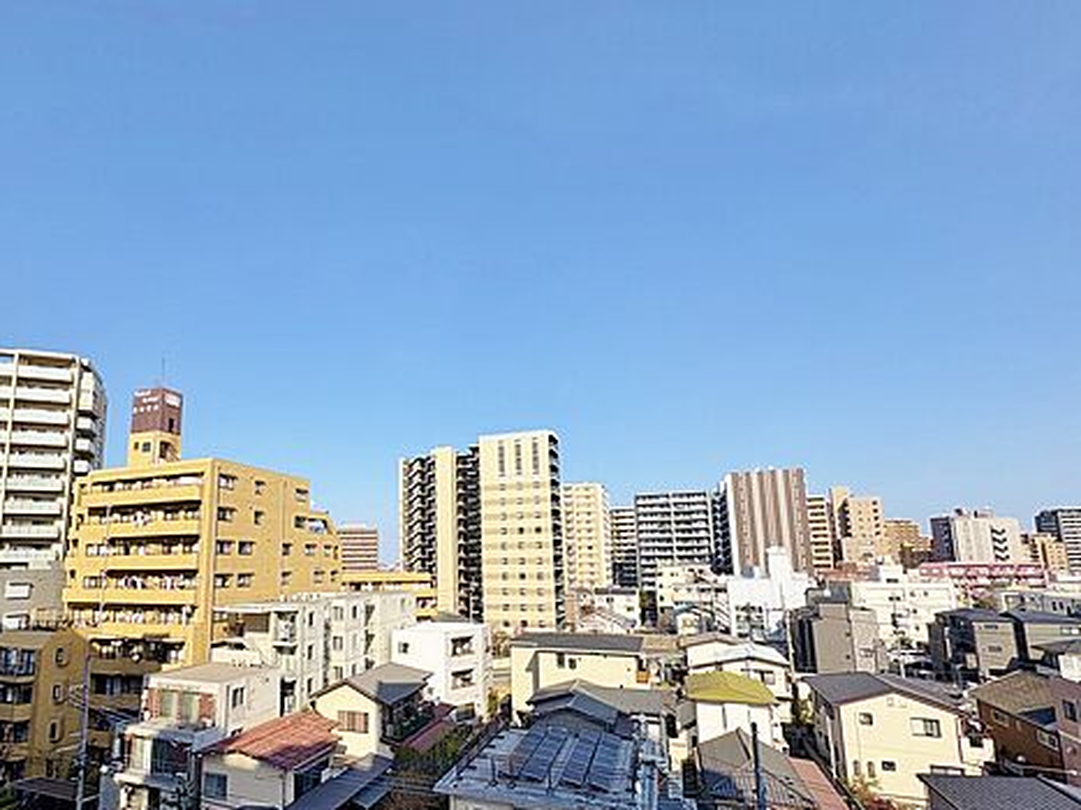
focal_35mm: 18
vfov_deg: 70.9
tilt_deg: +8.0
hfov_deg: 86.6
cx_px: 431
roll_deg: +0.8
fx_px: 562
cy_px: 484
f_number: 2.2
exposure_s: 1/3247
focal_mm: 2.22
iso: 50
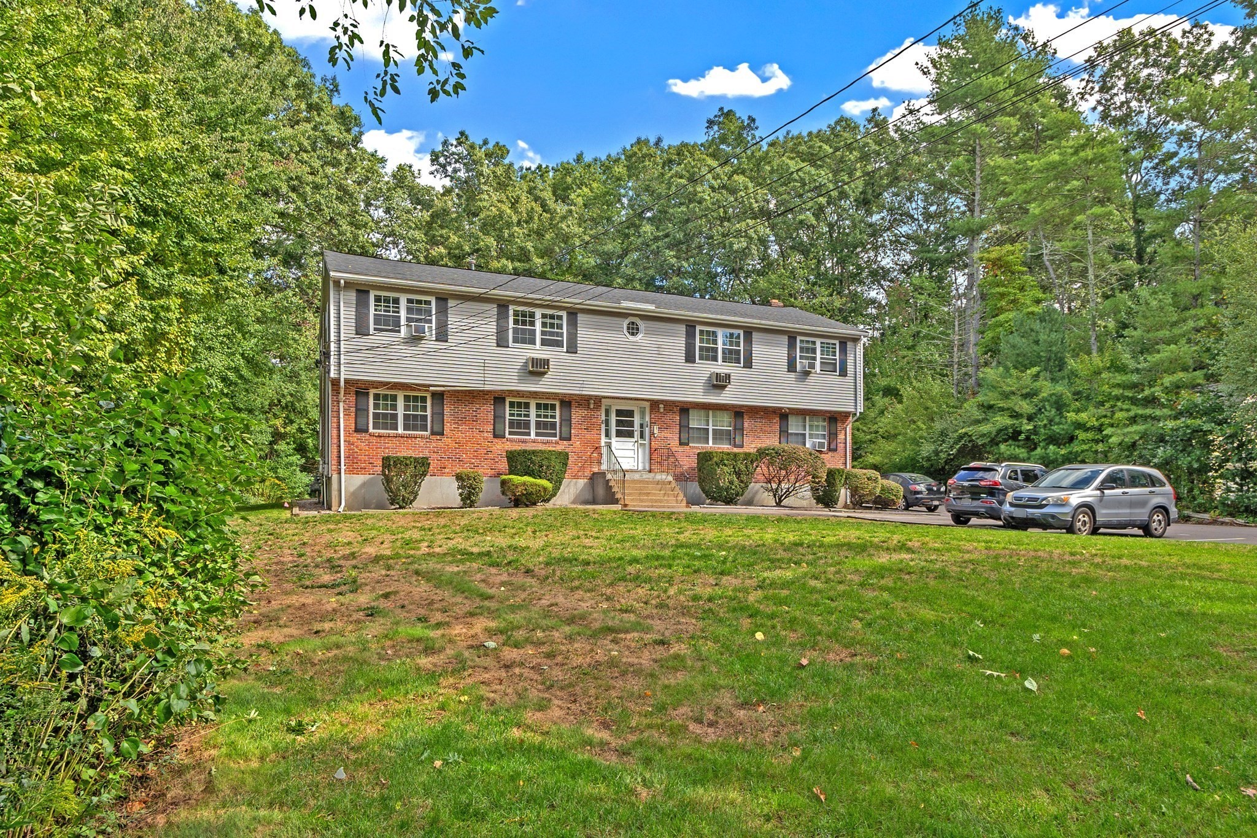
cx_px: 628
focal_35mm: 21
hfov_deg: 81.2
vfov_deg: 59.5
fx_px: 733
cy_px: 419
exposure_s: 1/80
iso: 100
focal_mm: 14
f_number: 8
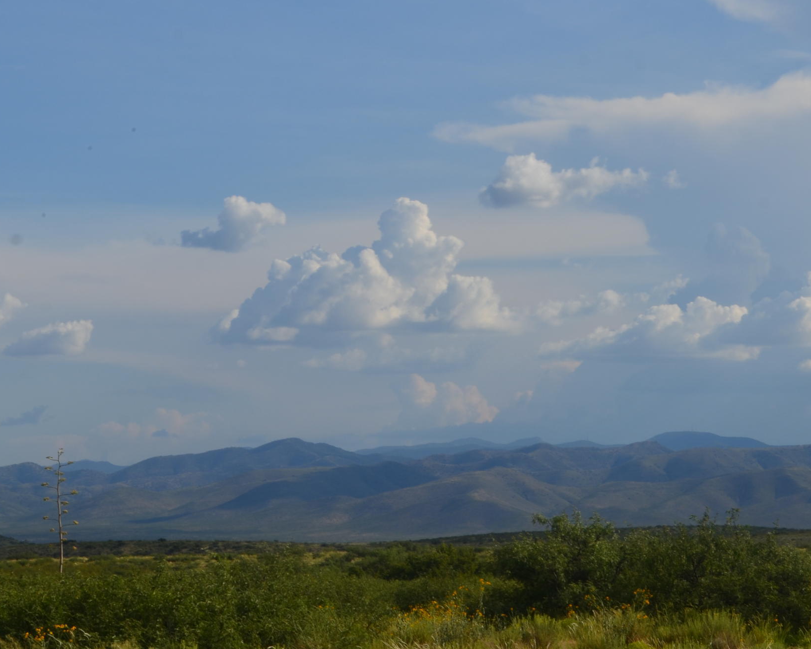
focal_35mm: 142
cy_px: 314
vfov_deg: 10.9
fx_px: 3405
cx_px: 484
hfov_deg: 13.6
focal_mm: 55
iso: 100
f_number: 11
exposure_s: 1/160
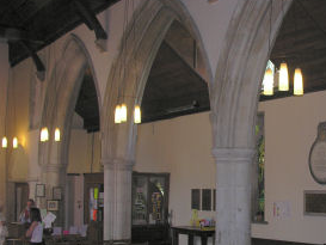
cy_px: 160
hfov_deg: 32.1
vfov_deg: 24.7
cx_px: 245
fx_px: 556
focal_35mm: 59
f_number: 2.8
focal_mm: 8.9
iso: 127
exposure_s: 1/60.1
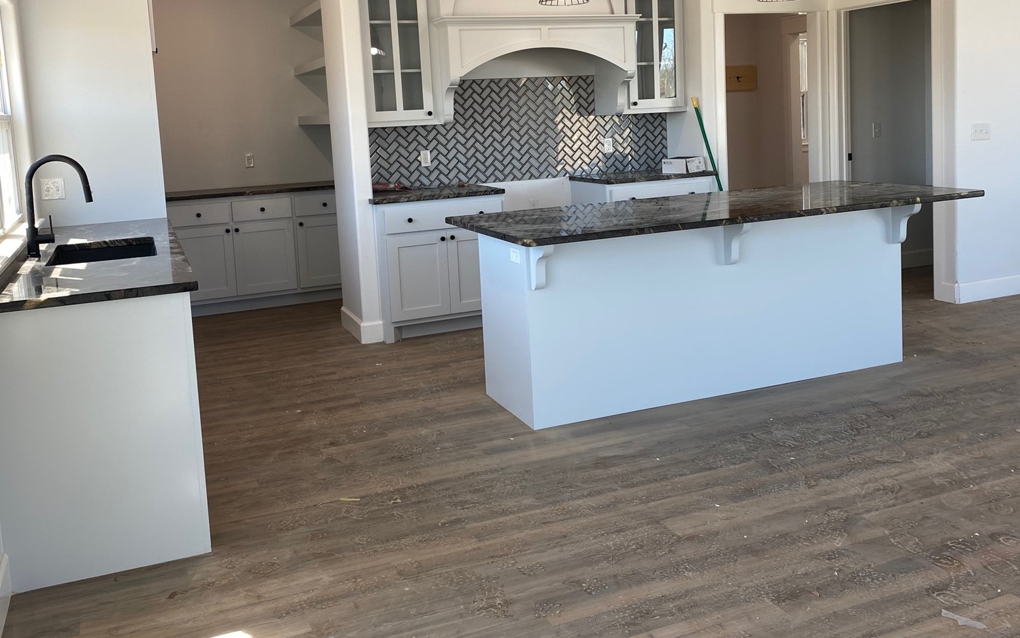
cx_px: 532
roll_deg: +2.2
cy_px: 219
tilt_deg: -7.3
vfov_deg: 36.9
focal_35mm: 34
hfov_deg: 56.7
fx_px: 945
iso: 40
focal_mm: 4.25
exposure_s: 1/120
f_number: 1.8
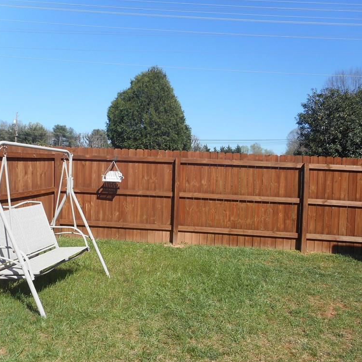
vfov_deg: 54.0
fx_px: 355
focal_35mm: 30
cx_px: 193
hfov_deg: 54.0
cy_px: 181
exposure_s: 1/640
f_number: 3.7
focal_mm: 4.5
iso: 80
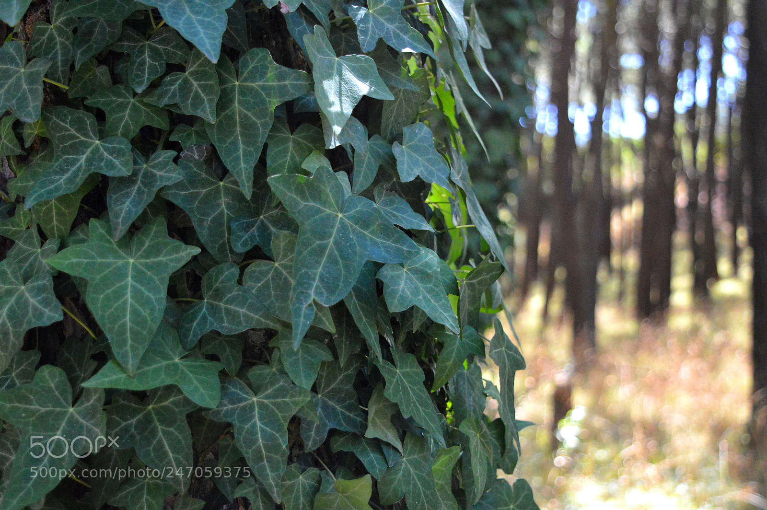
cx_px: 384
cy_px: 255
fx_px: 1150
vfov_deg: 25.0
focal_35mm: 54
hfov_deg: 36.9
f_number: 4.8
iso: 3600
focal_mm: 36
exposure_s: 1/1600
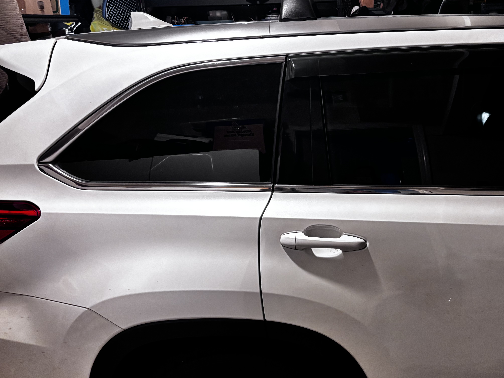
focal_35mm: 37
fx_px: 539
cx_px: 346
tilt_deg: -22.1
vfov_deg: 38.4
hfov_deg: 49.1
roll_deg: +3.0
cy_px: 238
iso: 500
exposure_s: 1/40
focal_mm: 5.96
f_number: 1.6
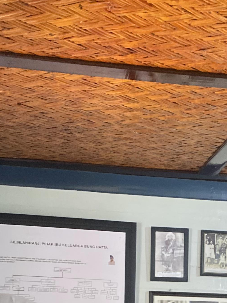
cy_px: 353
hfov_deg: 18.6
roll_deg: -0.8
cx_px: 202
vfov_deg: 23.2
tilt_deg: -0.1
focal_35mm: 78
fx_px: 682
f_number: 1.8
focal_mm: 4.25
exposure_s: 1/25
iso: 500
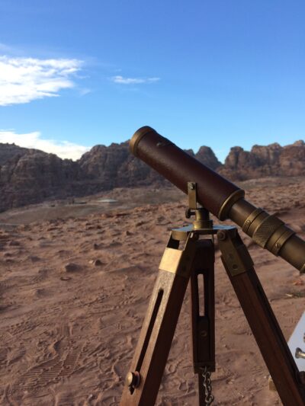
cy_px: 203
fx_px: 352
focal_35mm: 30
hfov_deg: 46.8
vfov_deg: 60.0
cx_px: 152
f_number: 2.2
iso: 32
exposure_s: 1/720
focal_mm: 4.12
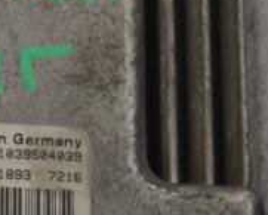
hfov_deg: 7.5
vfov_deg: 6.0
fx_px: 2036
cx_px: -47
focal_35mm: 257
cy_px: 215
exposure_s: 1/400
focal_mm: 55
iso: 3200
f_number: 10
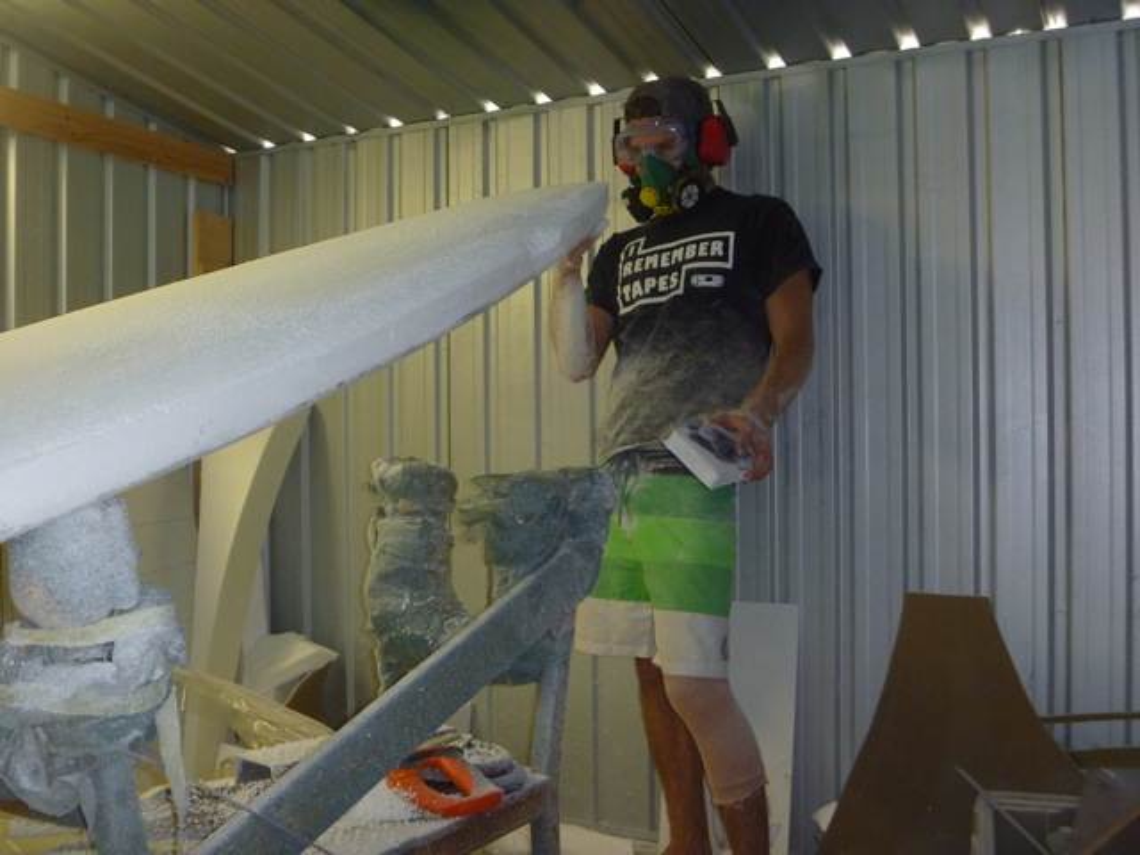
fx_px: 1153
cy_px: 428
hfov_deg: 52.6
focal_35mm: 35
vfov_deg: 40.7
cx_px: 570
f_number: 3.5
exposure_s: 1/30
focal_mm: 6.3
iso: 250
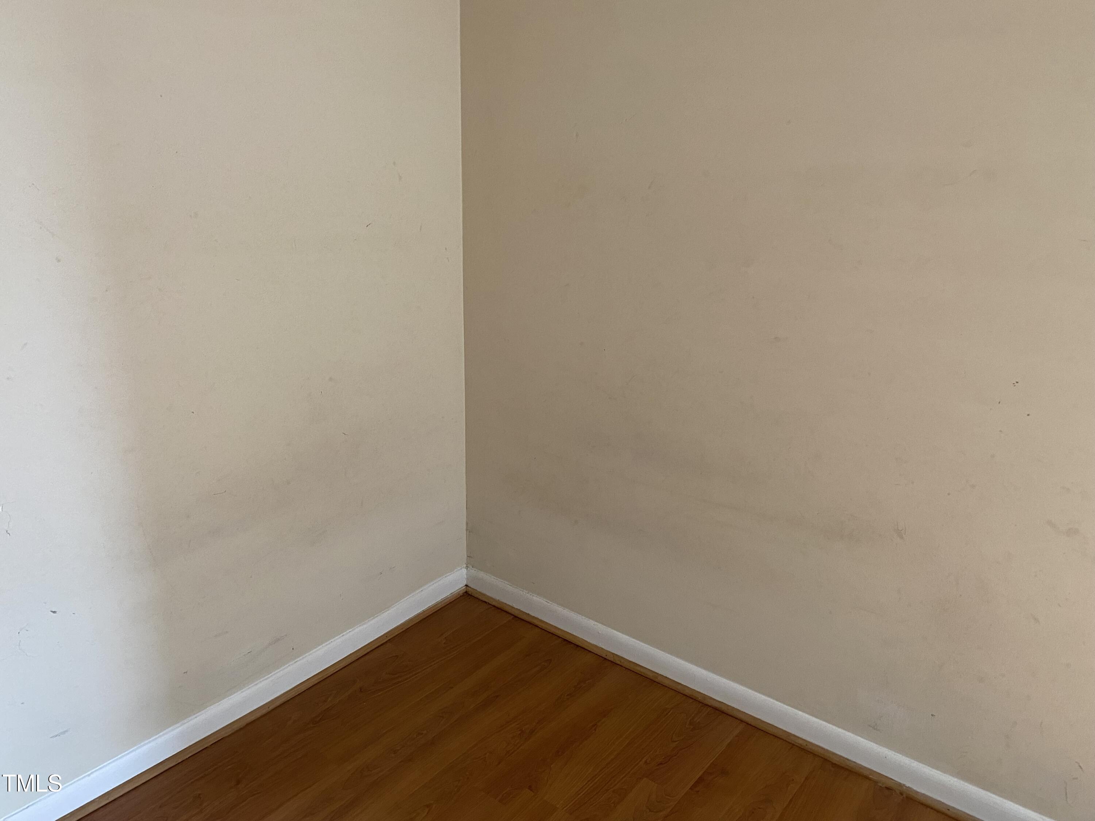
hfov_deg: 67.3
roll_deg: -1.3
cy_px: 410
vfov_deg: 53.1
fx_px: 822
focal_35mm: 26
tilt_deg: -16.6
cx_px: 548
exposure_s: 1/60
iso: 250
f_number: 1.8
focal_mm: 4.25
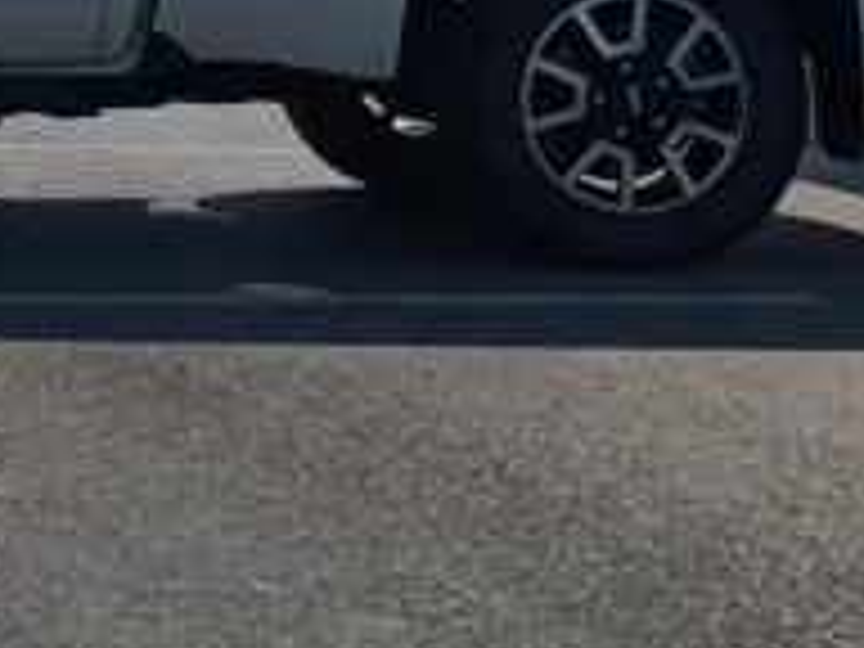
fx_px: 3245
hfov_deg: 14.4
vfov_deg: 11.2
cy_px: -112
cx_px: -320
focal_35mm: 130
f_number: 1.9
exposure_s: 1/1923
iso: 104
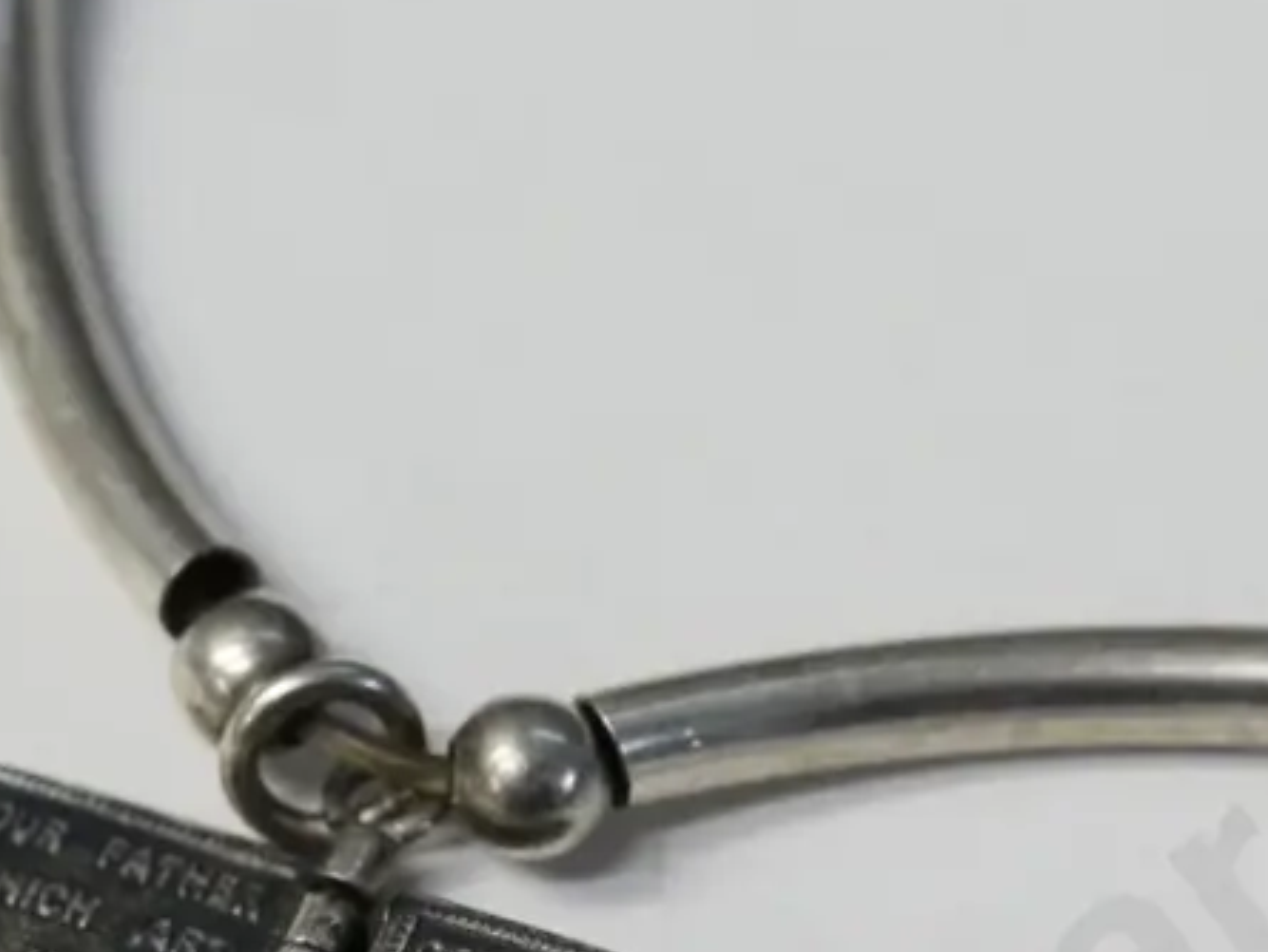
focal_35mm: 276
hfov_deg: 7.2
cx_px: 1026
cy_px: 1052
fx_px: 10113
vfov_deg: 5.4
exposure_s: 1/125
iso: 3200
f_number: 5.6
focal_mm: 60
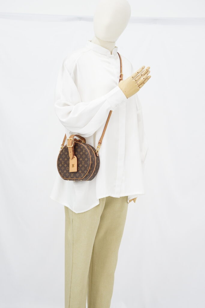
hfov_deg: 27.0
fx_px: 427
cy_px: 154
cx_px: 102
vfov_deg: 39.6
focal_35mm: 50
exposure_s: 1/8
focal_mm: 50
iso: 640
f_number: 6.3
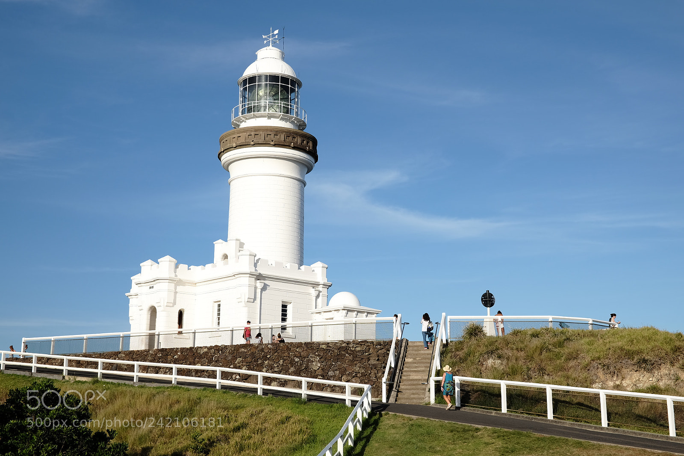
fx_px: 912
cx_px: 342
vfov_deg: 28.1
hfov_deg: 41.1
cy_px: 228
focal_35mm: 48
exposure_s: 1/500
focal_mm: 32
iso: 200
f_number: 8
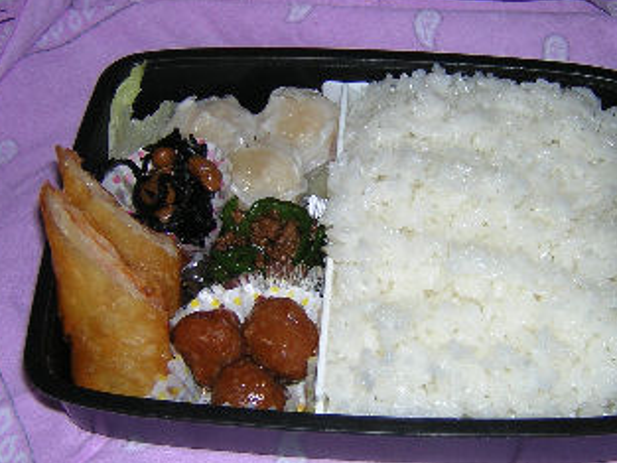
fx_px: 981
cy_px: 254
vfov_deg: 26.6
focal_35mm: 55
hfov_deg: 34.9
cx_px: 349
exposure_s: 1/60.1
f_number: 2.8
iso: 100
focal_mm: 5.6
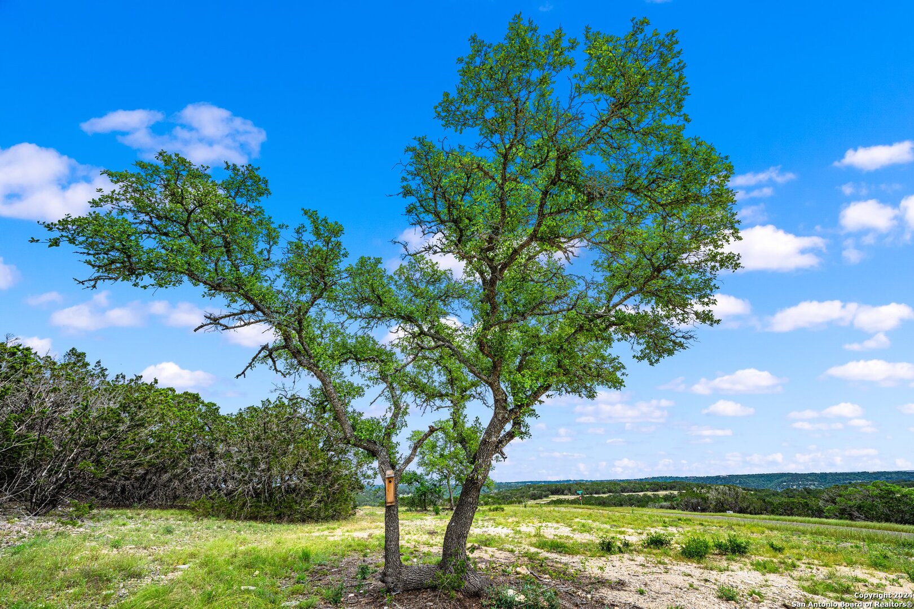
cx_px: 457
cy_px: 304
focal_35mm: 14
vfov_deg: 81.2
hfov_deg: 104.3
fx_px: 355
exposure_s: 1/250
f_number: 9
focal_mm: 14
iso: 125
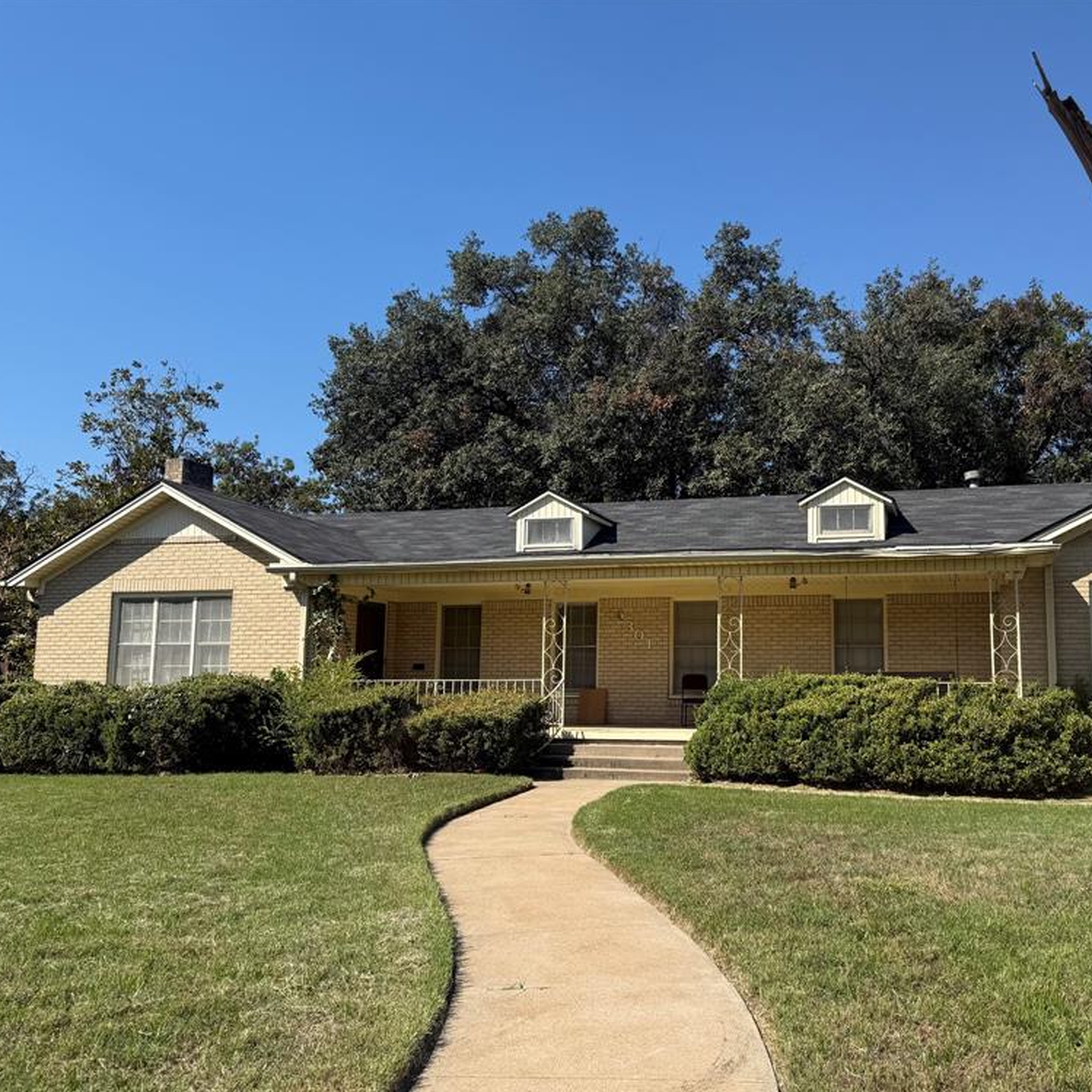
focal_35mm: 29
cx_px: 679
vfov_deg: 55.6
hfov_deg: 55.0
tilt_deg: +8.1
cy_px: 555
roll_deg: -0.4
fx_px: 1035
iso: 80
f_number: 1.78
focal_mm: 6.76
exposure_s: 1/4167
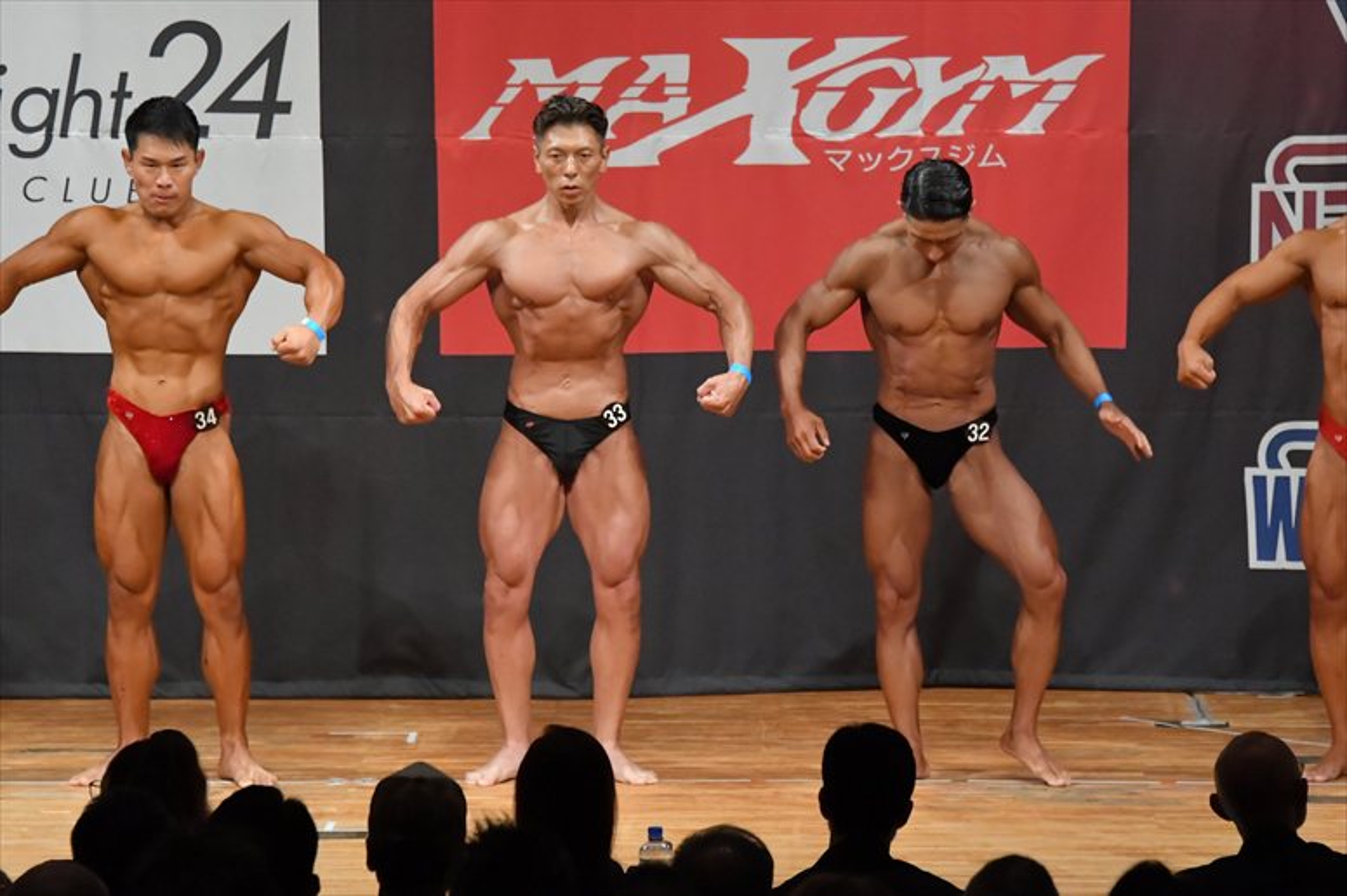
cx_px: 674
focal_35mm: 255
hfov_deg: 8.1
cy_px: 448
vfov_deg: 5.4
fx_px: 9537
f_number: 5.6
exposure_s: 1/400
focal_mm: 170
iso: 8000
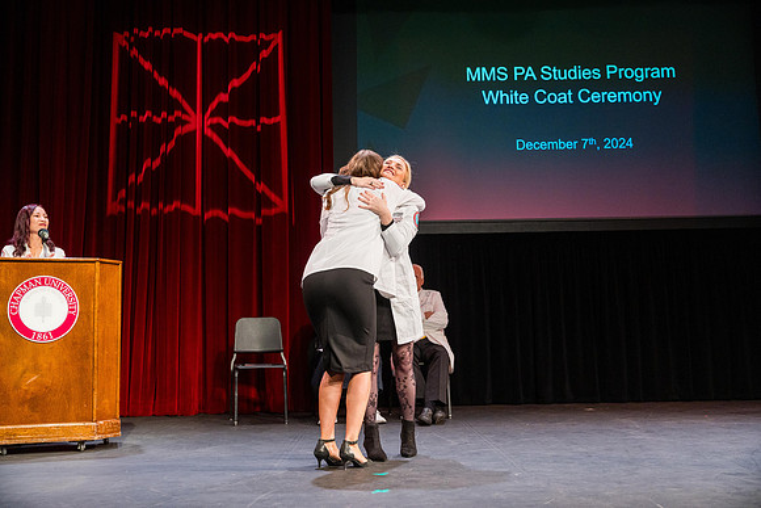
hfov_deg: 47.7
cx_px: 380
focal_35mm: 41
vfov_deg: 32.9
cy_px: 254
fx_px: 861
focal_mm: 40.7
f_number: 3.5
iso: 1250
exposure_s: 1/320
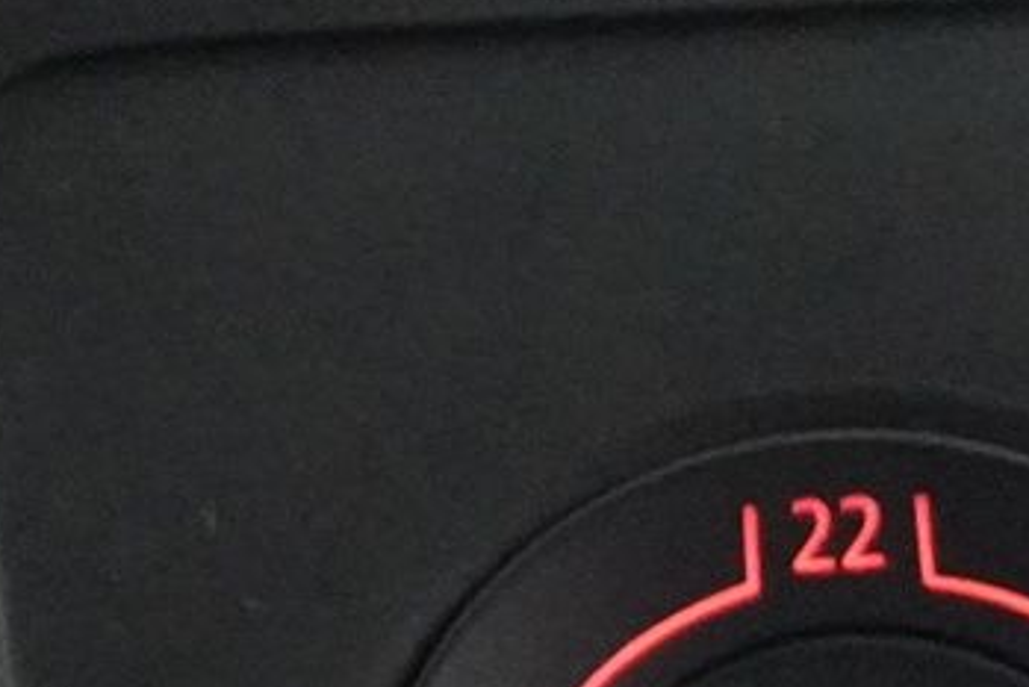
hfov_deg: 6.5
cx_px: 2415
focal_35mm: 301
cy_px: 1776
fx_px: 8607
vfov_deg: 4.4
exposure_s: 1/25
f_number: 3.5
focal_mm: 28
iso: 6400
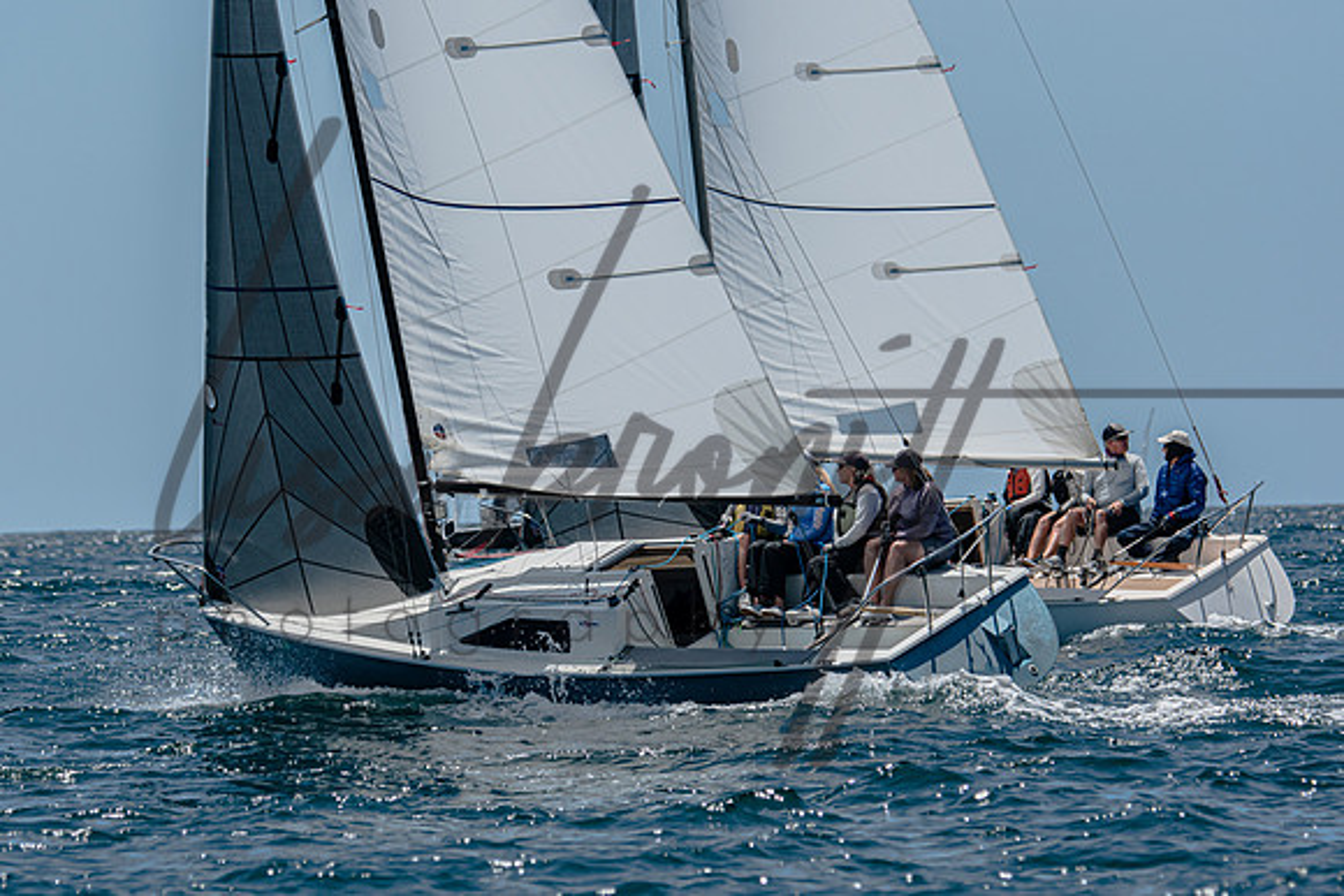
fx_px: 13813
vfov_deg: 3.7
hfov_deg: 5.6
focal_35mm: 370
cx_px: 616
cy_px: 492
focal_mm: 220
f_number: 5.3
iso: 200
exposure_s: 1/2000
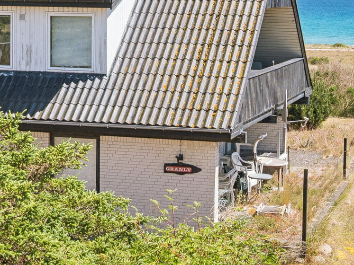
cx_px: 178
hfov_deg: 22.5
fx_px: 889
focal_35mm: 87
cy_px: 50
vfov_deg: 16.8
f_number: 7.1
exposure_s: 1/1000
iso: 250
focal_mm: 22.5
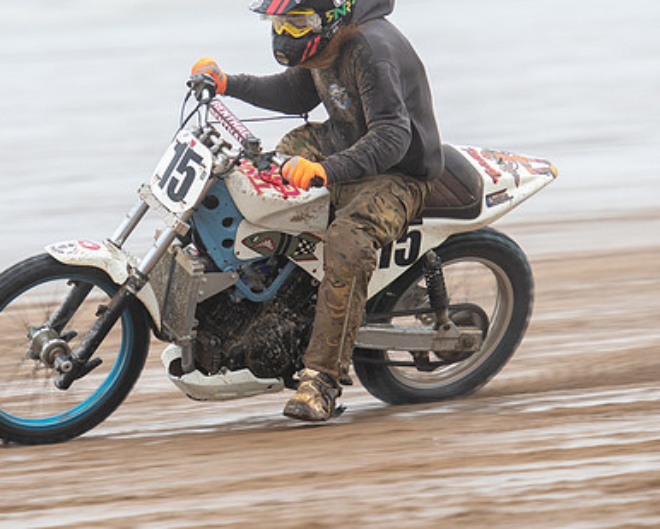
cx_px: 306
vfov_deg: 4.1
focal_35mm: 377
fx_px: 7366
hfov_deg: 5.1
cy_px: 223
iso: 200
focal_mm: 160
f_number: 3.2
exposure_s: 1/320
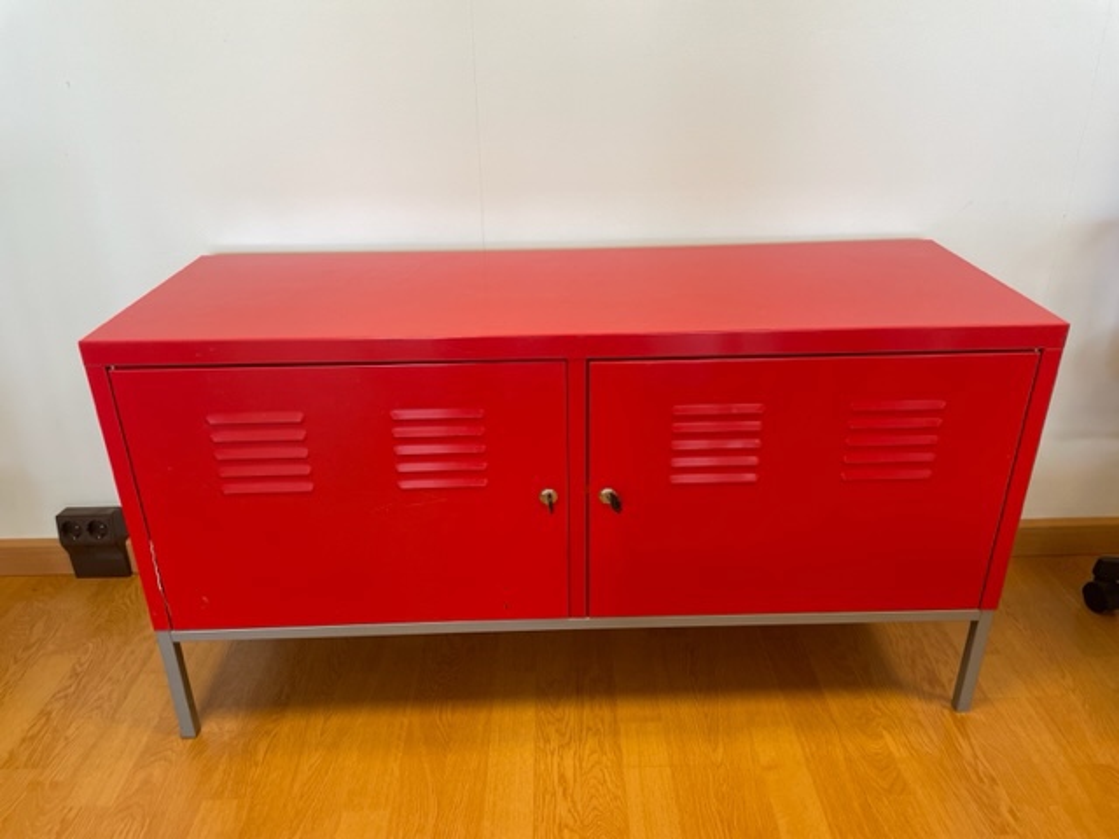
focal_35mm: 26
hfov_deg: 67.3
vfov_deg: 53.1
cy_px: 420
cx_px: 560
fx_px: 840
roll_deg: +1.5
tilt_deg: -25.0
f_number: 1.6
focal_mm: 4.2
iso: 64
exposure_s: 1/100
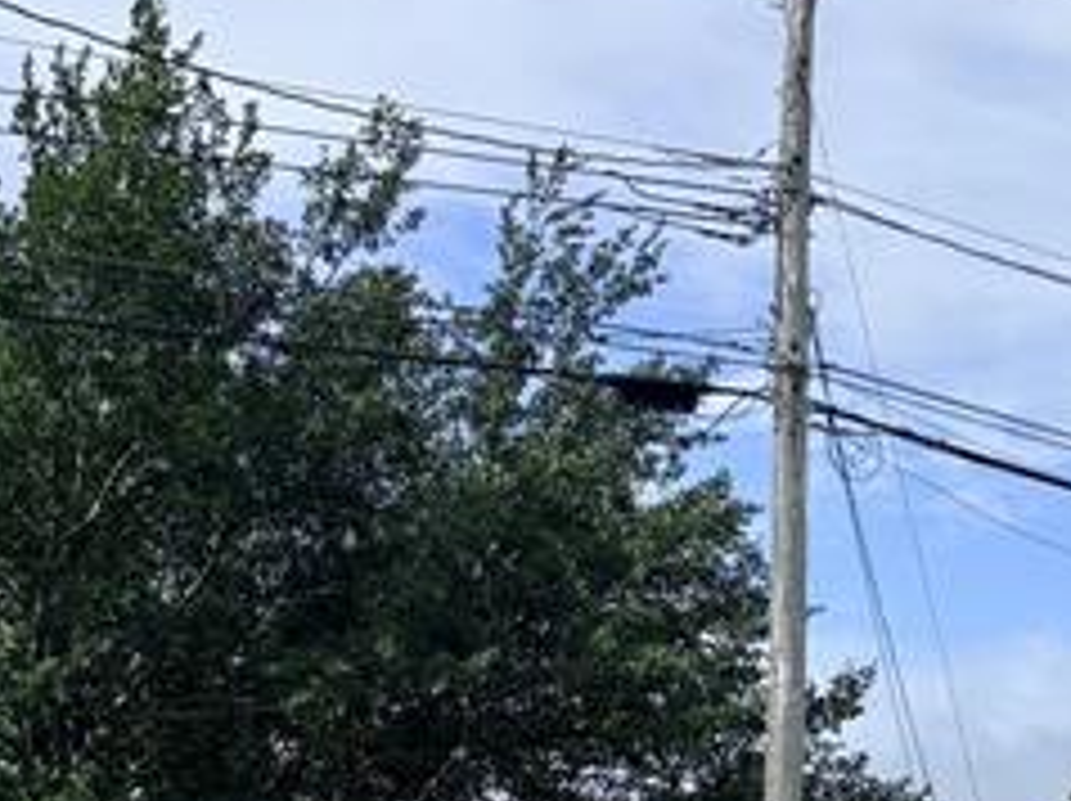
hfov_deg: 16.3
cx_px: 1530
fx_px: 3462
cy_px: 940
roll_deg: +0.8
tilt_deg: +3.5
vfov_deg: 12.9
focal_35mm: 112
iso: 50
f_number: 1.6
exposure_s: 1/6329
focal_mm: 5.96
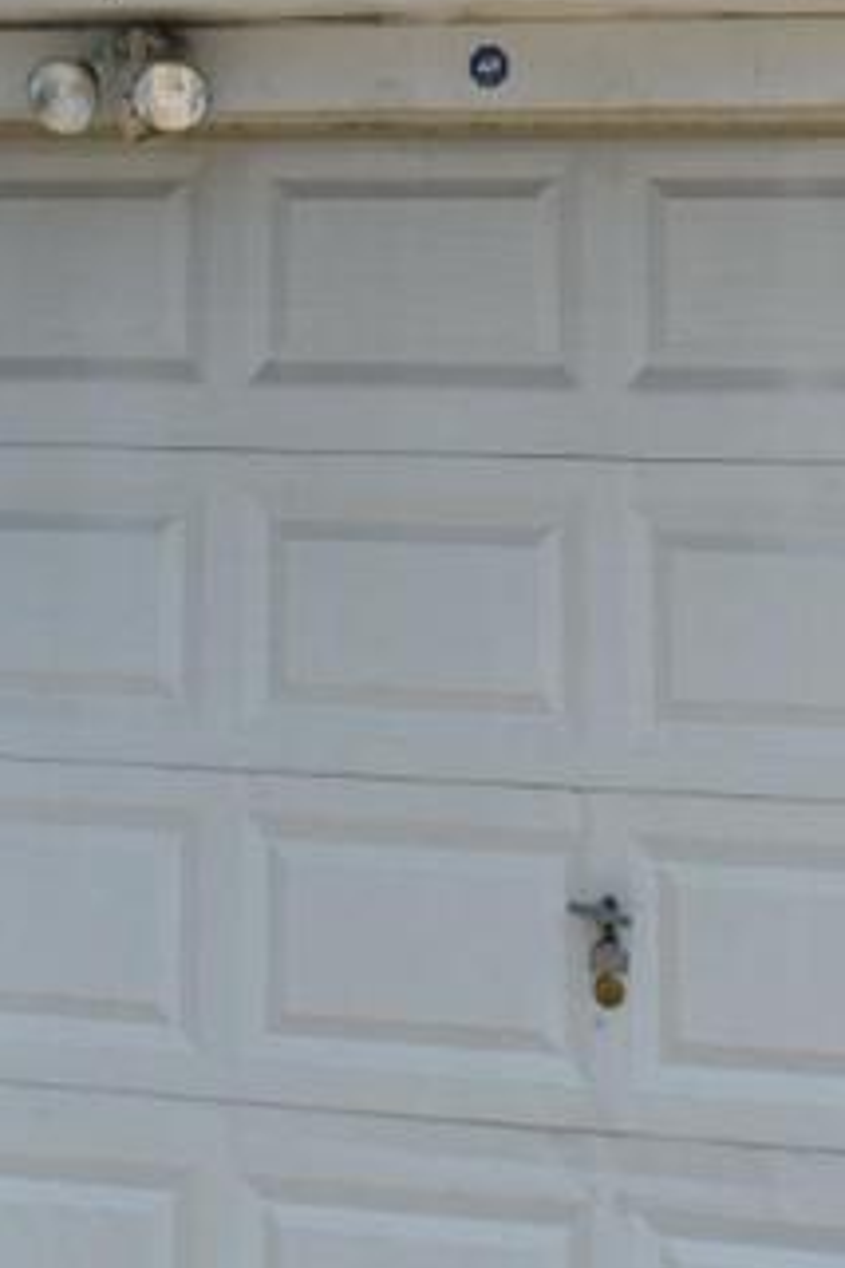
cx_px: -36
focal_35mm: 129
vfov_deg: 14.3
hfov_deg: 10.5
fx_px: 4542
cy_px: -912
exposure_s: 1/320
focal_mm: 18
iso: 200
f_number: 9
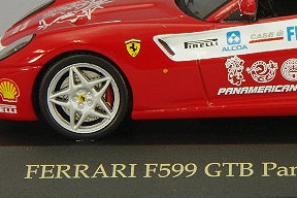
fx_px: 2054
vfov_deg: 5.5
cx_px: 267
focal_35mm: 249
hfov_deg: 8.2
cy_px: 29
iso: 400
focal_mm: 75
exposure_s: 1
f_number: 32
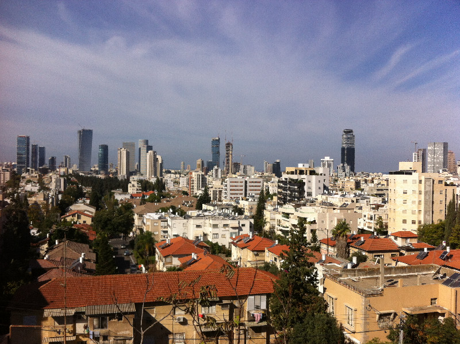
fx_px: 464
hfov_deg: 52.7
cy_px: 172
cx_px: 230
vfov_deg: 40.6
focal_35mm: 35
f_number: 2.8
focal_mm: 3.85
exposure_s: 1/3016
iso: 80
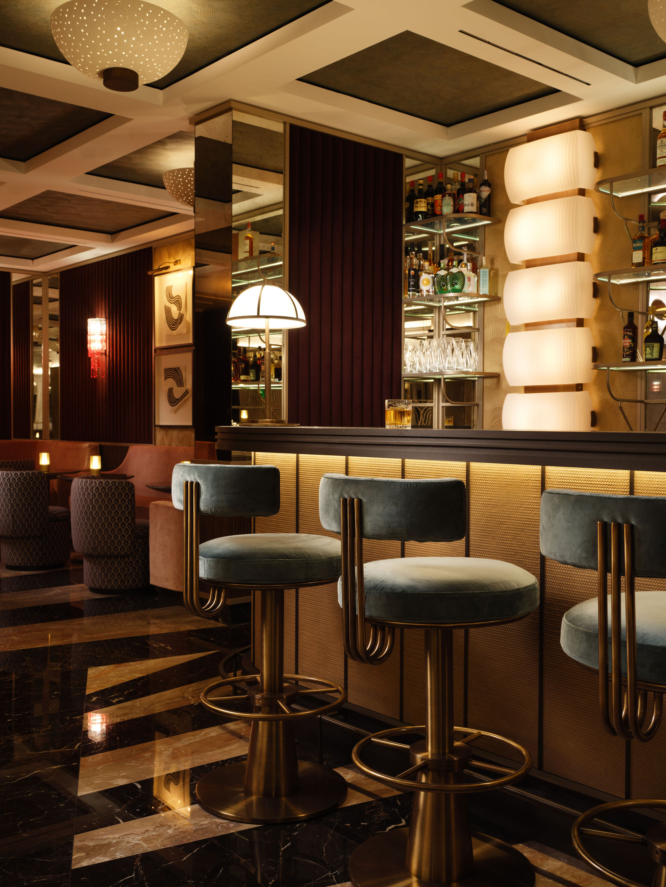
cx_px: 333
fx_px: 924
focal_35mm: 36
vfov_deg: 51.4
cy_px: 444
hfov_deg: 39.7
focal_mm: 45
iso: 100
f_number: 11
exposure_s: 3
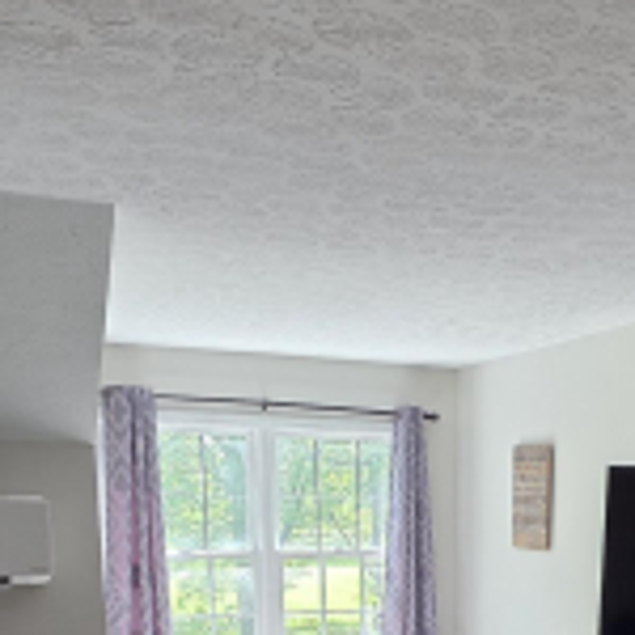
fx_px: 1058
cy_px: 732
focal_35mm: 51
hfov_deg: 32.5
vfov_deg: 29.4
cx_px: 502
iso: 100
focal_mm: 2.2
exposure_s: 1/120
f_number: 1.9
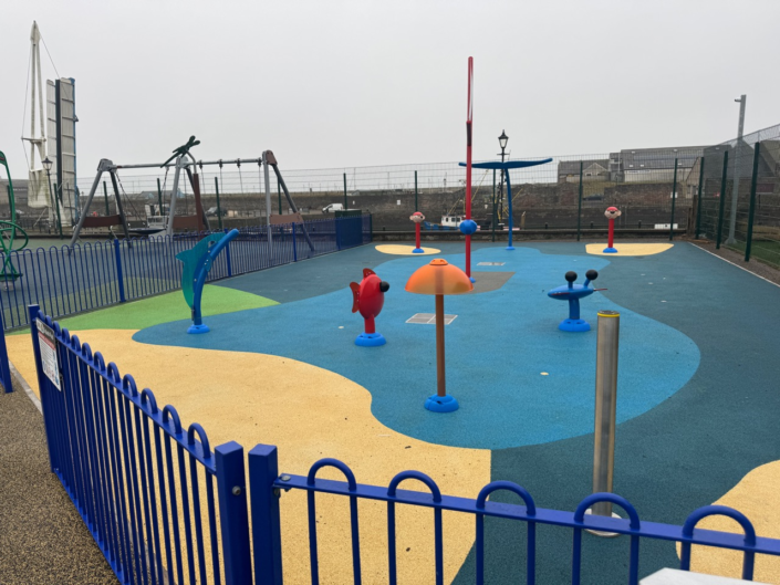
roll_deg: +1.6
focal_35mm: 24
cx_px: 390
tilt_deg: -10.6
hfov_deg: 71.6
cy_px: 292
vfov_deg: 56.8
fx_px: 541
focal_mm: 6.76
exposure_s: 1/460
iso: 80
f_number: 1.78
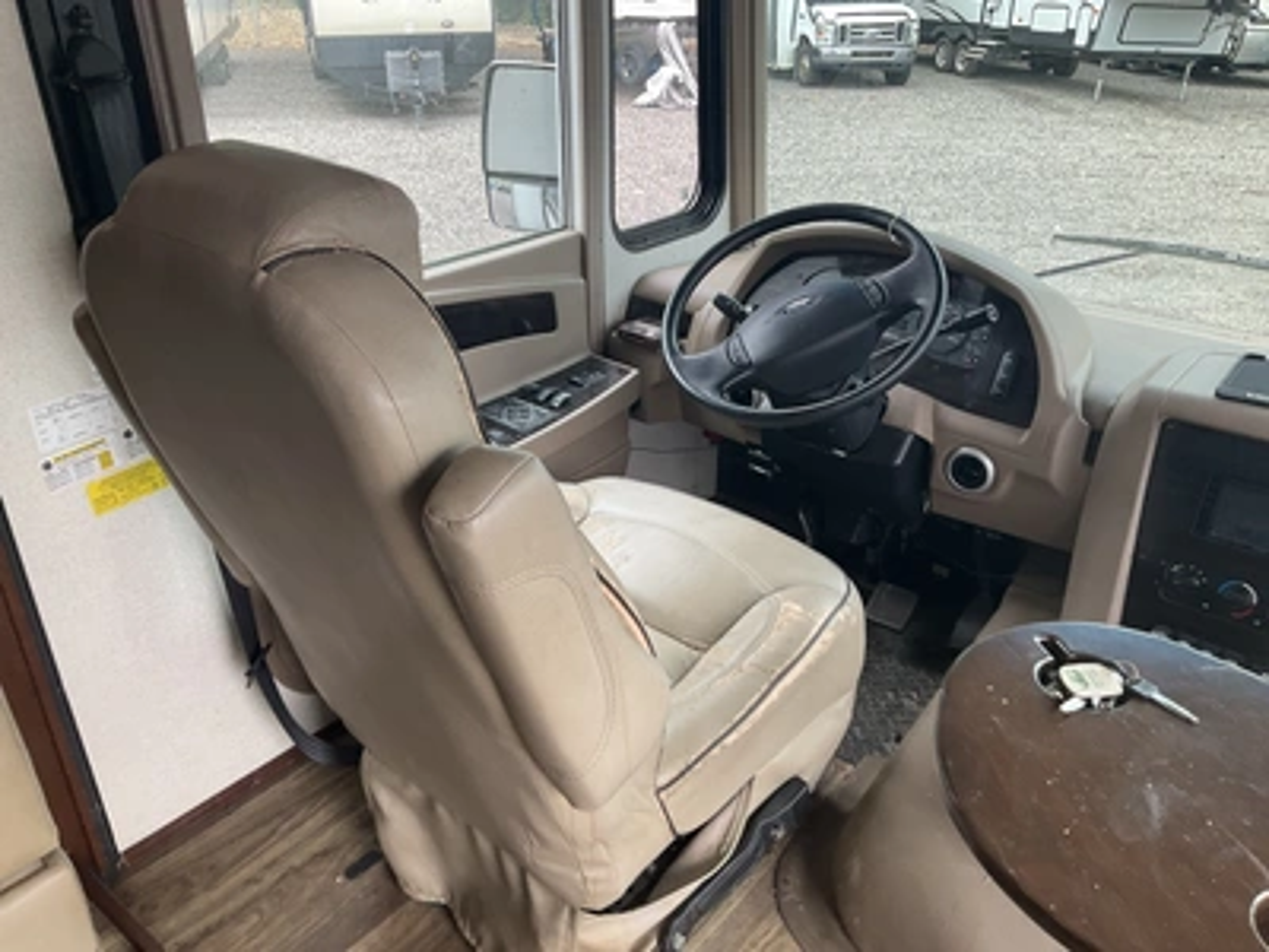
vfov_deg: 48.2
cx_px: 634
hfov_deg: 61.7
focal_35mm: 29
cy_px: 476
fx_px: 1063
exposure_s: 1/122
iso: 32
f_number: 1.8
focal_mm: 3
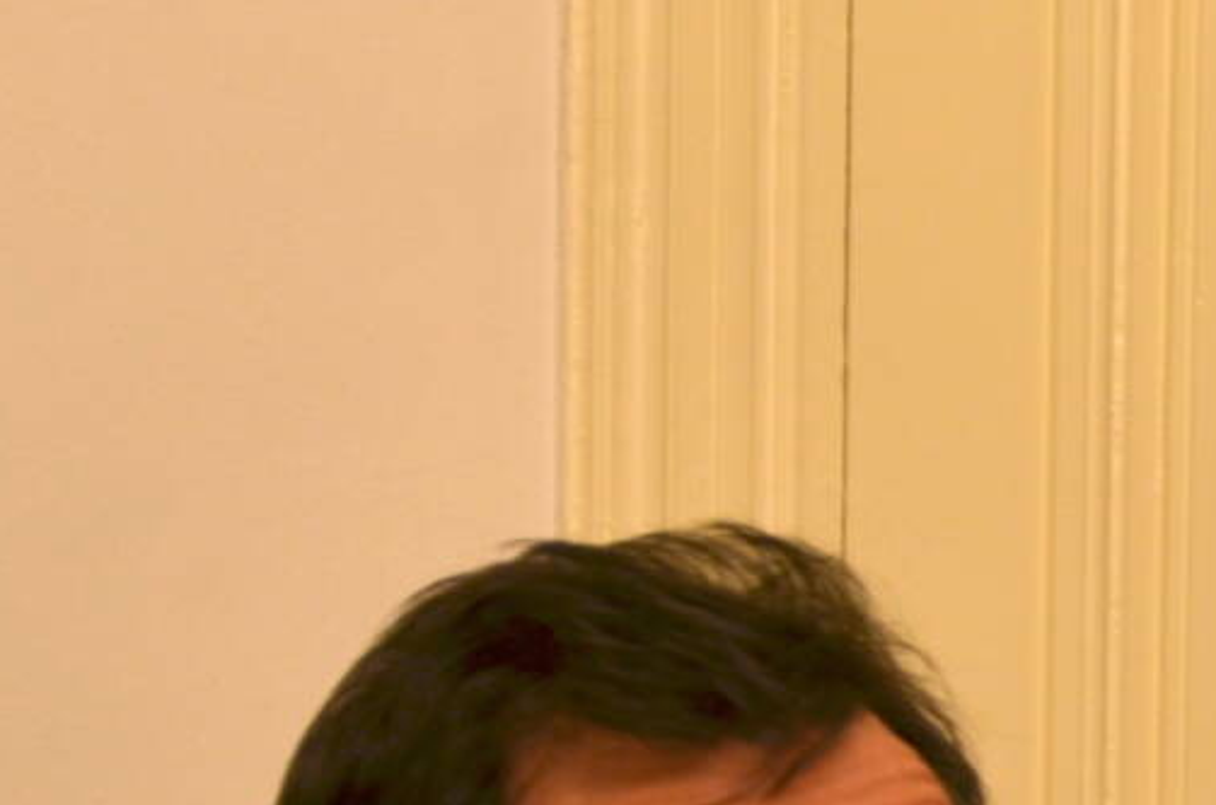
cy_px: 1107
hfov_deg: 5.1
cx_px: 1985
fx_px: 13515
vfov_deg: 3.4
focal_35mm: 401
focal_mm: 70
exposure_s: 1/30
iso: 200
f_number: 5.3
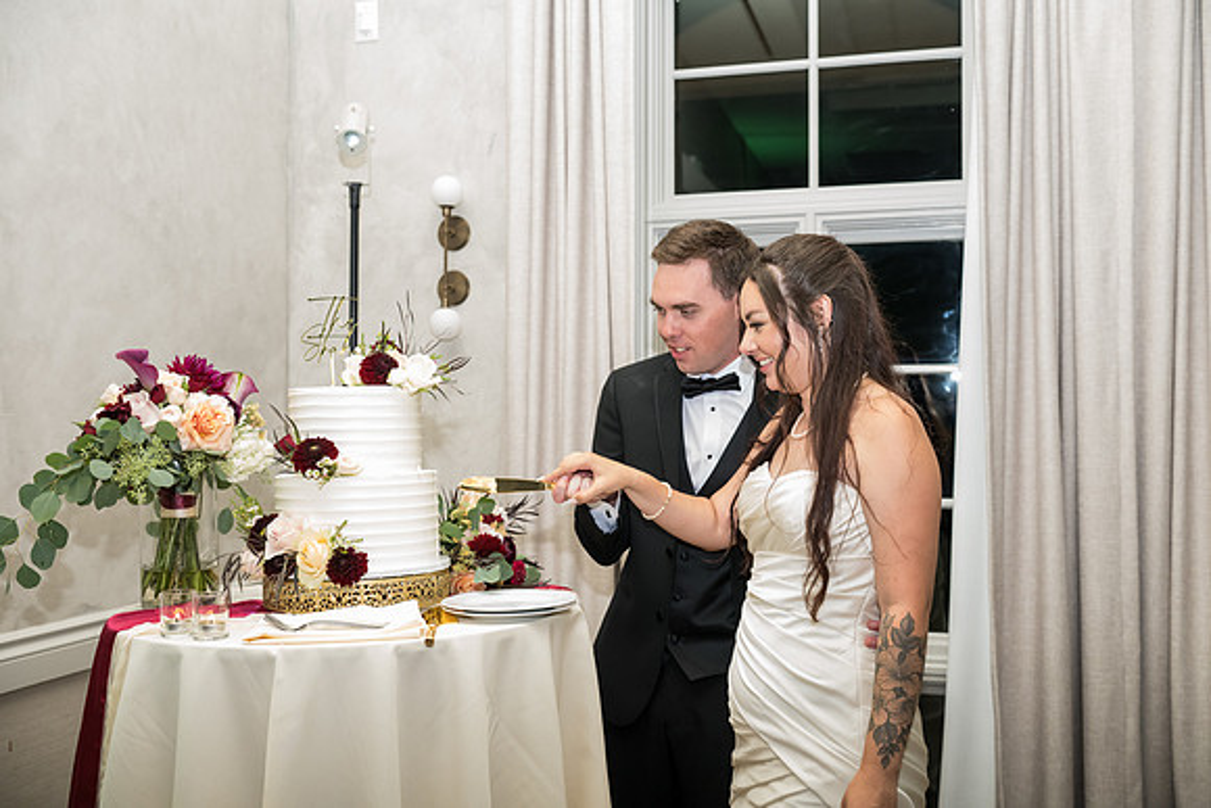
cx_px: 606
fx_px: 1178
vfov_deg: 37.9
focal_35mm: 35
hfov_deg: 54.4
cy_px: 404
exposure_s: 1/320
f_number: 4
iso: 3200
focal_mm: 35
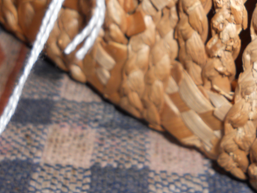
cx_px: 120
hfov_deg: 29.8
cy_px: 17
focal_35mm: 65
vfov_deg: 22.0
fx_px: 483
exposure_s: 1/25
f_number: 8.8
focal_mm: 5.8
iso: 80
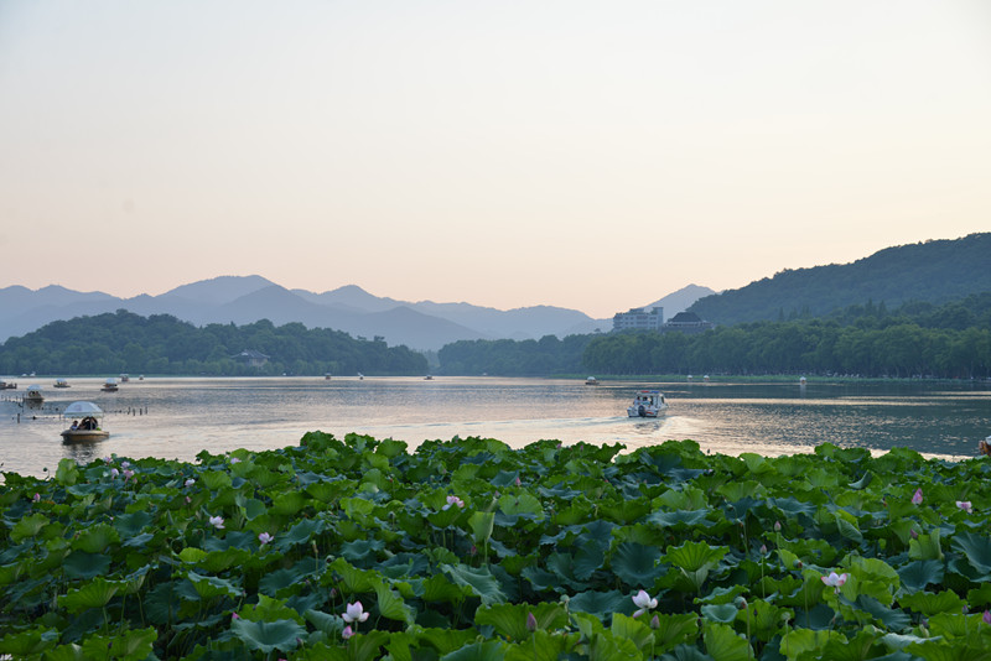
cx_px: 496
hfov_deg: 32.4
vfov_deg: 21.9
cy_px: 330
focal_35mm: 62
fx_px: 1707
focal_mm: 62
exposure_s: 1/160
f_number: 5.6
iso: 200
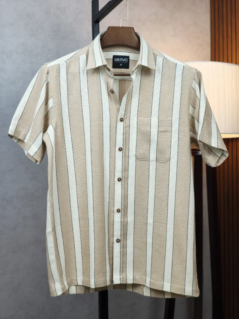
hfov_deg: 29.1
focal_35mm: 50
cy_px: 160
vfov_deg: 38.2
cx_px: 120
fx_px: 460
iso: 129
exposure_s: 1/101
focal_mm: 7.1
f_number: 2
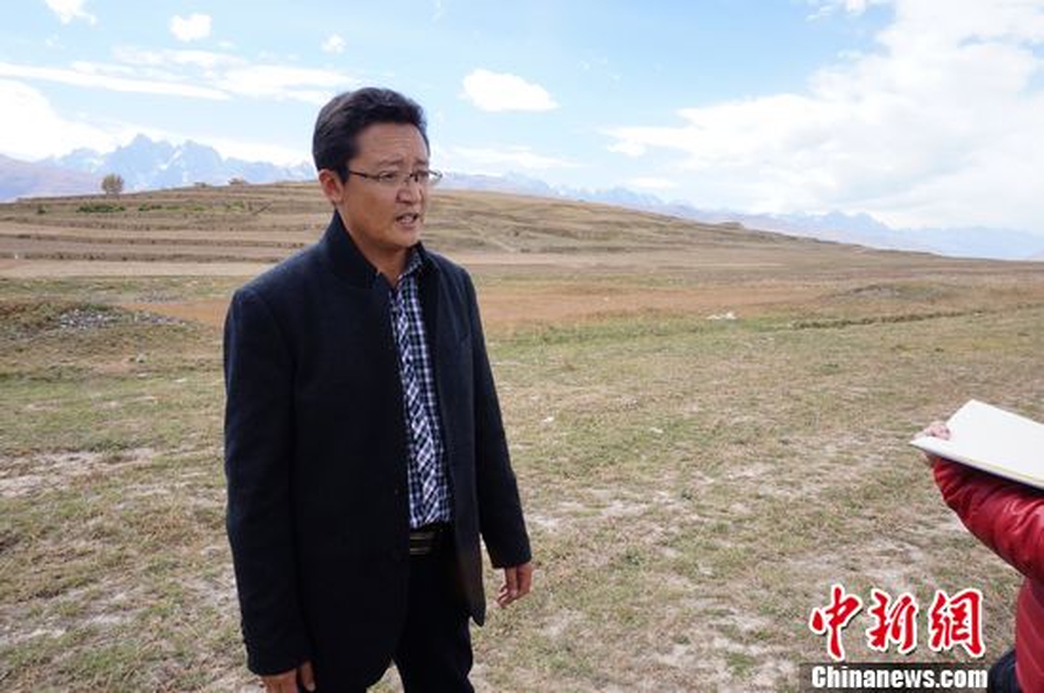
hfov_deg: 73.8
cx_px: 522
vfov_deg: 53.0
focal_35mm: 24
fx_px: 695
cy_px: 346
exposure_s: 1/60
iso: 200
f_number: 14
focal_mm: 16
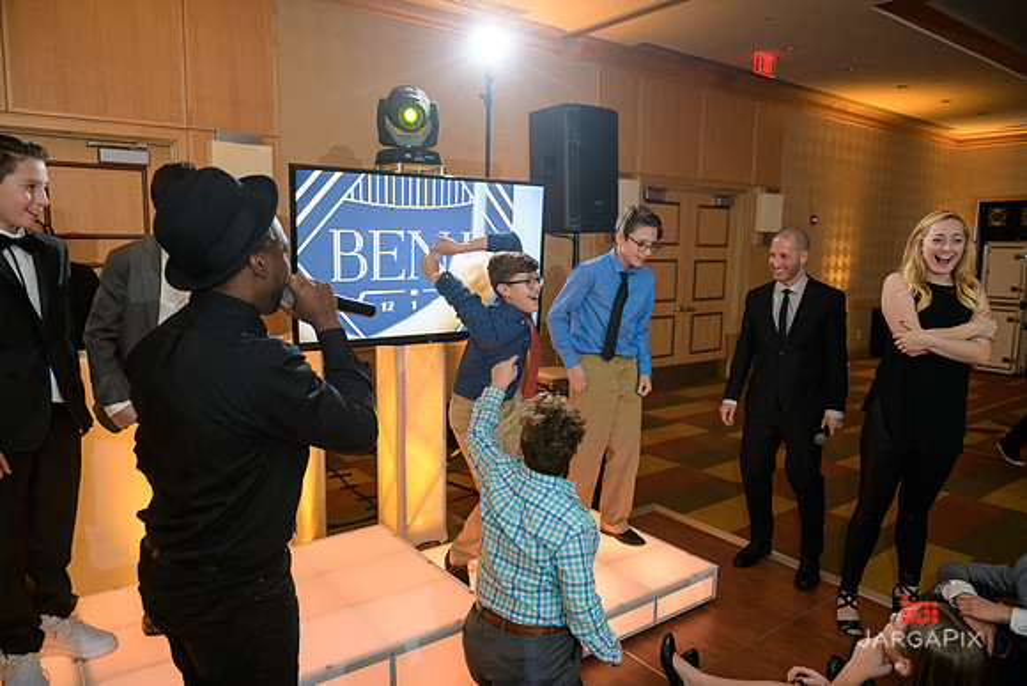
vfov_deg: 53.2
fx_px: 685
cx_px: 514
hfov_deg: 73.7
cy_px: 343
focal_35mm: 24
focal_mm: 24
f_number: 3.2
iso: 1600
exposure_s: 1/125
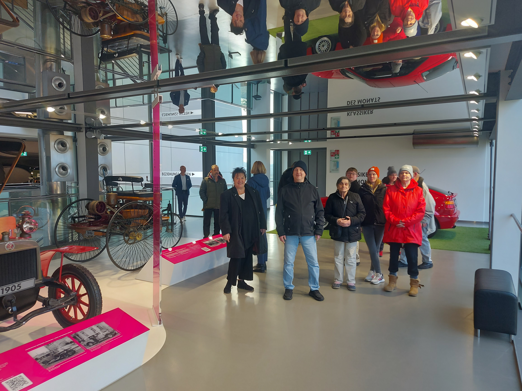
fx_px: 362
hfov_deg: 71.6
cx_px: 261
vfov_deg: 56.8
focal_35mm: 24
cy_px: 196
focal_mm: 5.23
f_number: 1.8
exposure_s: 1/50
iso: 80
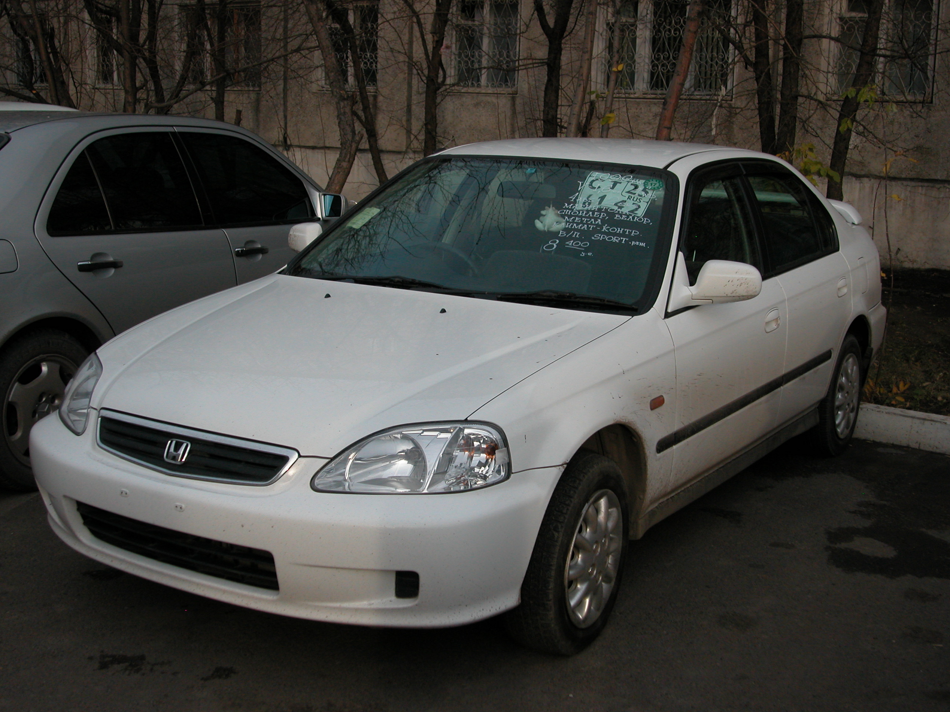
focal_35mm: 46
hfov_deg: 41.2
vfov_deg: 31.5
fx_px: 1262
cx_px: 466
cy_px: 354
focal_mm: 11.4
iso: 100
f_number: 3.7
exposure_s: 1/543
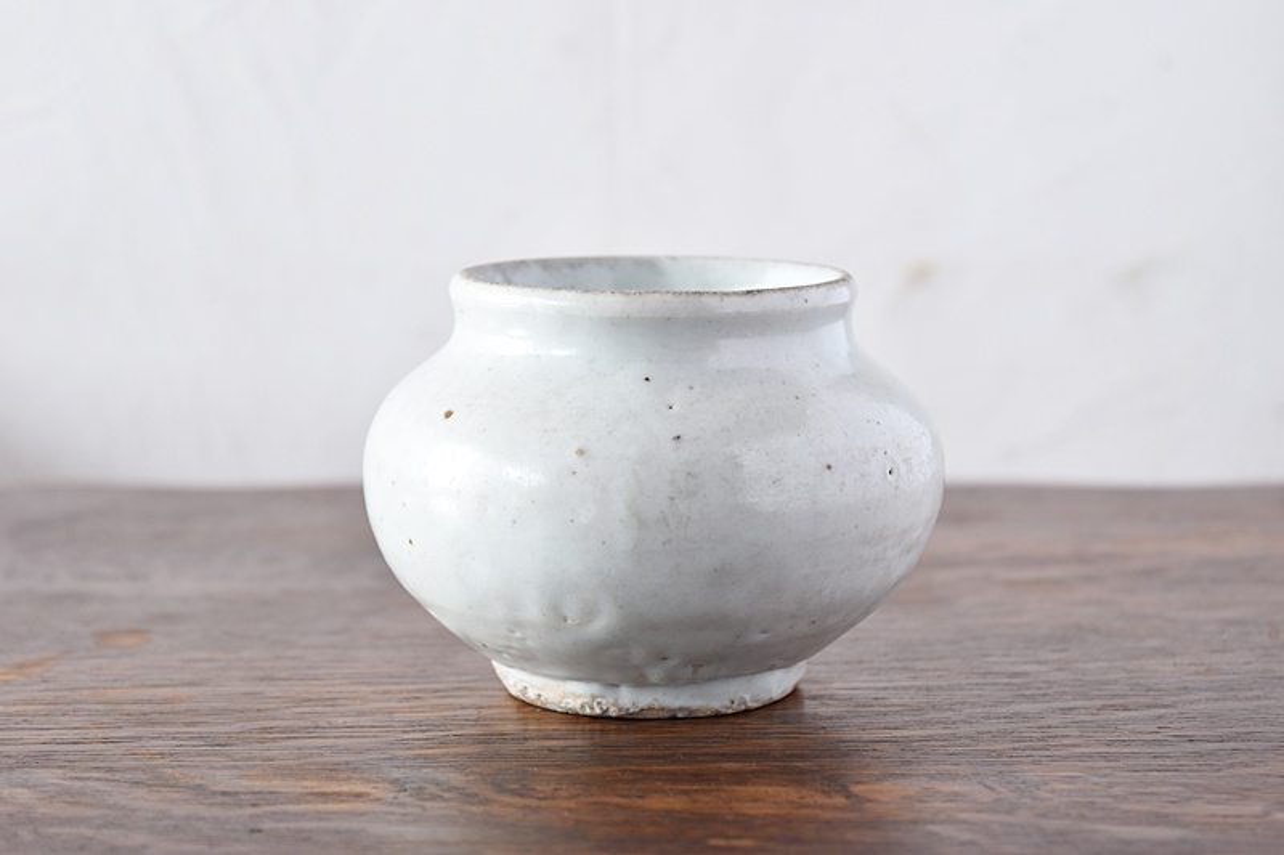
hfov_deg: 24.6
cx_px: 642
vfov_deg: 16.5
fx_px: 2942
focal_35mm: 82
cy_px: 428
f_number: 5.6
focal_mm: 55
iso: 200
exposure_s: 1/4
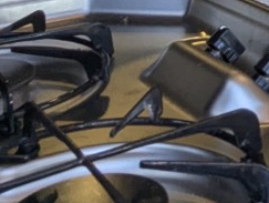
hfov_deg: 18.3
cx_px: 429
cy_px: -194
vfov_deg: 13.8
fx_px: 716
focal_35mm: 92
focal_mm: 2.35
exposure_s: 1/334
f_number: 2.2
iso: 159
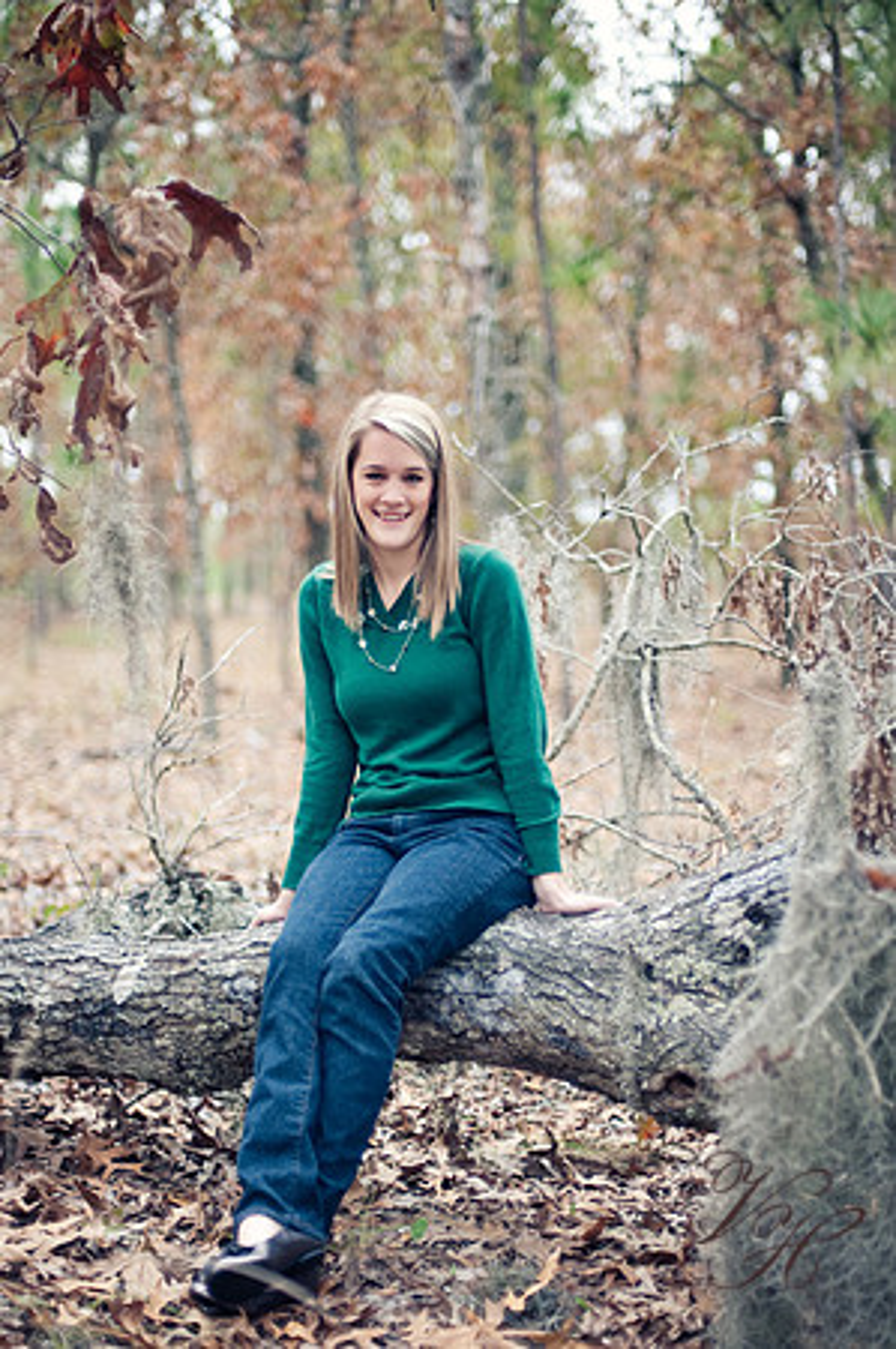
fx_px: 1871
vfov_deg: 39.6
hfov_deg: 26.9
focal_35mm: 50
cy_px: 674
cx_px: 448
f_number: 1.4
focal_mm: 50
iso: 200
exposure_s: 1/200
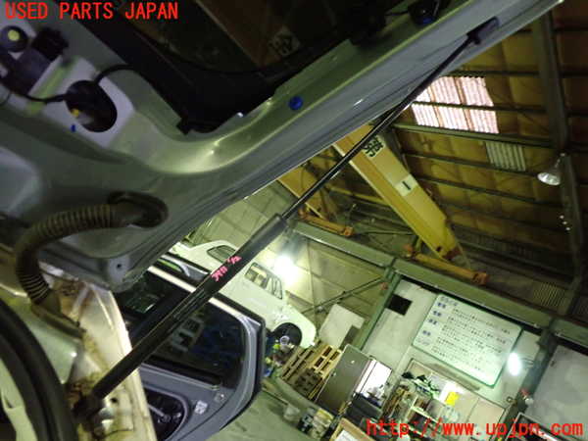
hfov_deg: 60.0
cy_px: 220
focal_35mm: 30
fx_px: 510
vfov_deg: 46.8
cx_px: 294
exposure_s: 1/25
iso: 800
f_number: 2.3
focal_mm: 5.4
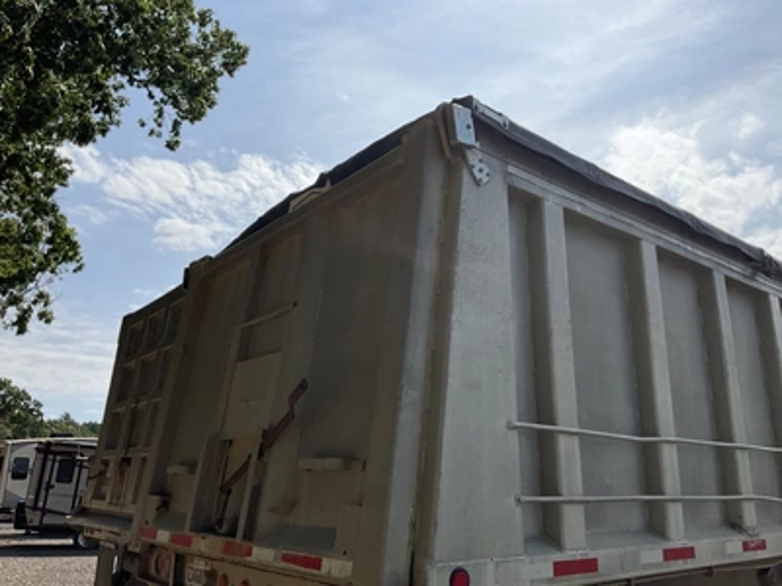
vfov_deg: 48.2
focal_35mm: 29
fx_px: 655
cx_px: 391
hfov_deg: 61.7
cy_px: 293
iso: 25
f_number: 1.8
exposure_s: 1/3788
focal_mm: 3
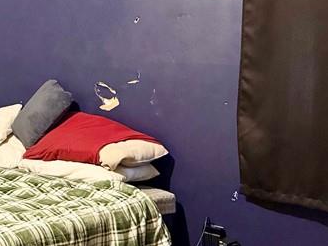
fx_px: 711
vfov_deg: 19.4
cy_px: 41
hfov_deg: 23.1
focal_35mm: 75
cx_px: -98
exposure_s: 1/40
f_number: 1.78
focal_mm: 6.76
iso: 800
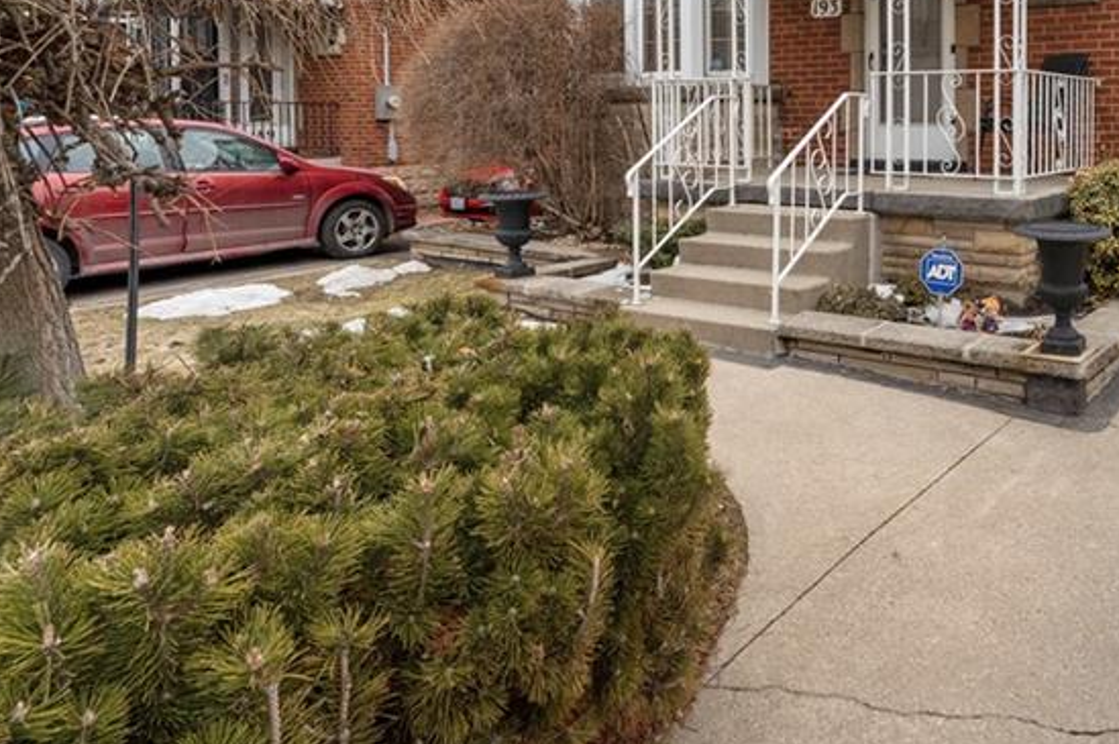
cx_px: 881
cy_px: 145
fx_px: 870
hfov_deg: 60.7
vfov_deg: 44.0
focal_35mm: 28
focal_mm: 15
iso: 2500
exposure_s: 1/800
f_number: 9
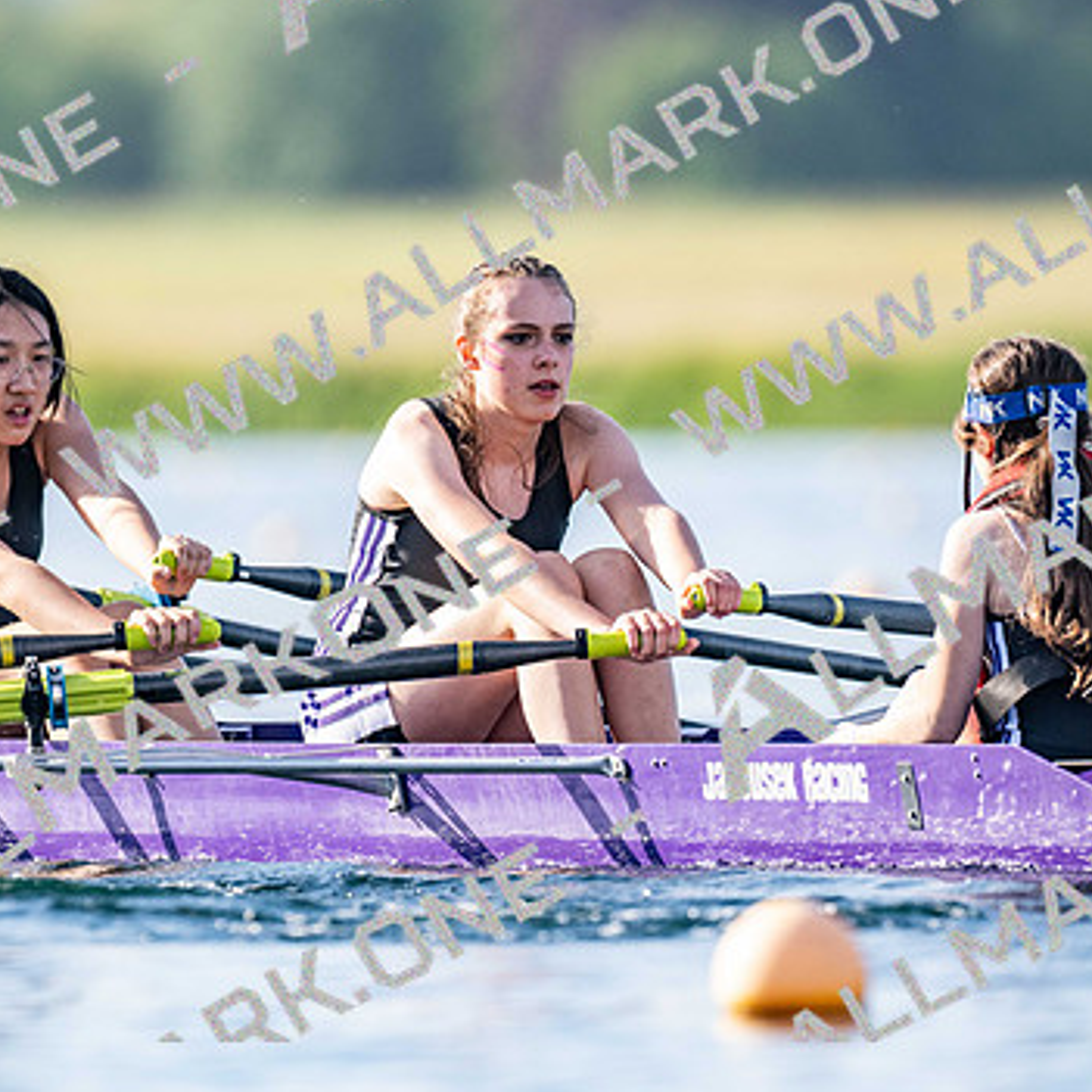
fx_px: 30087
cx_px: 445
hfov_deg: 2.1
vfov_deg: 2.1
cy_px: 509
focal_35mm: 843
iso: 1000
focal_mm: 600
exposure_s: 1/2500
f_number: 5.6
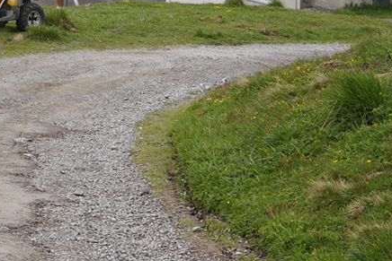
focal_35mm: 110
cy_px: -171
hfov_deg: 17.3
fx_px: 1198
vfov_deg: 11.7
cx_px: -130
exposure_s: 1/100
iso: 100
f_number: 11
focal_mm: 24
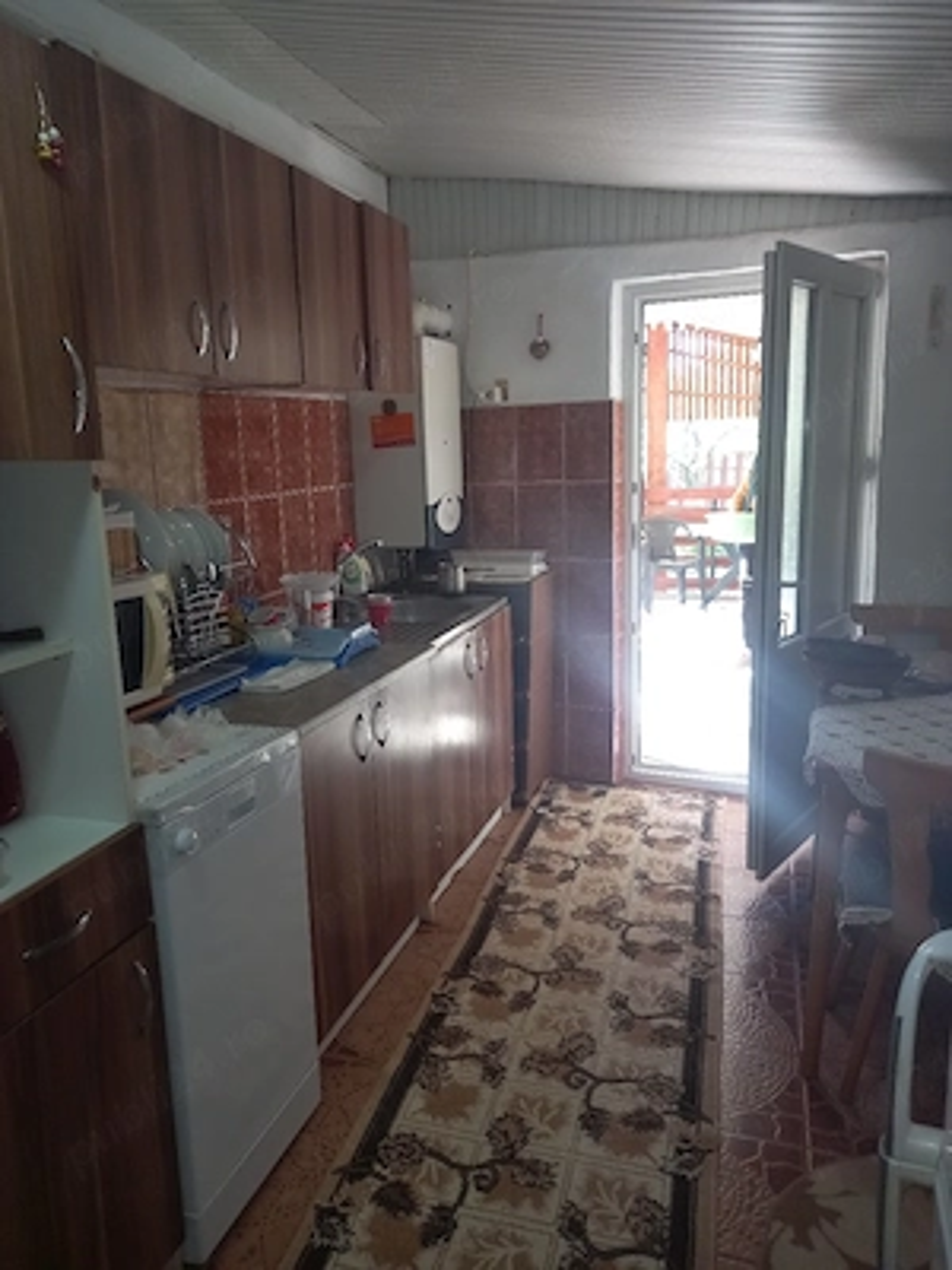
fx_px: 917
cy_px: 635
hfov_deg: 54.9
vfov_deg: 69.4
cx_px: 476
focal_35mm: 25
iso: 125
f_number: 2
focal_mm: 4.6
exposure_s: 1/50
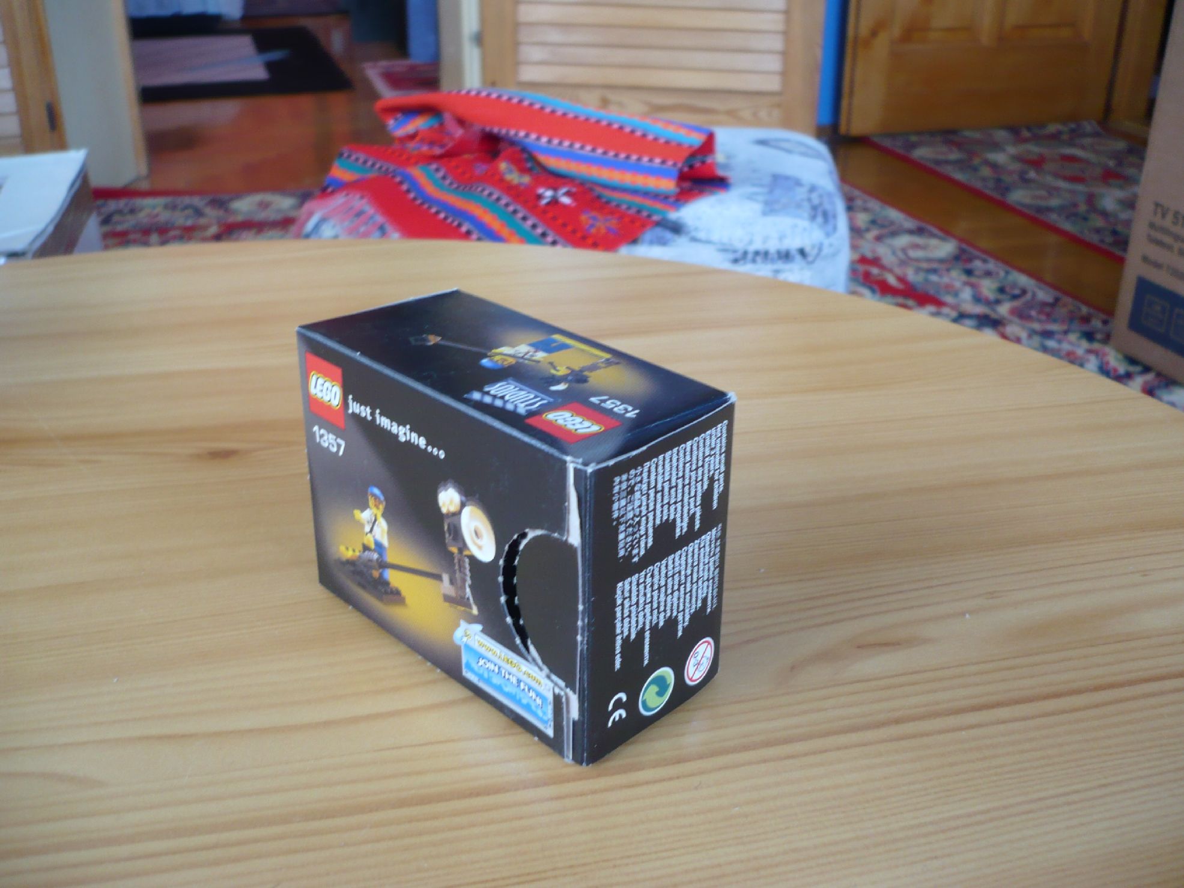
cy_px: 444
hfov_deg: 52.6
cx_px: 592
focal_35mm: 35
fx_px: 1197
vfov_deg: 40.7
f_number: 2.8
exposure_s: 1/20
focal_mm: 5.8
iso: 100
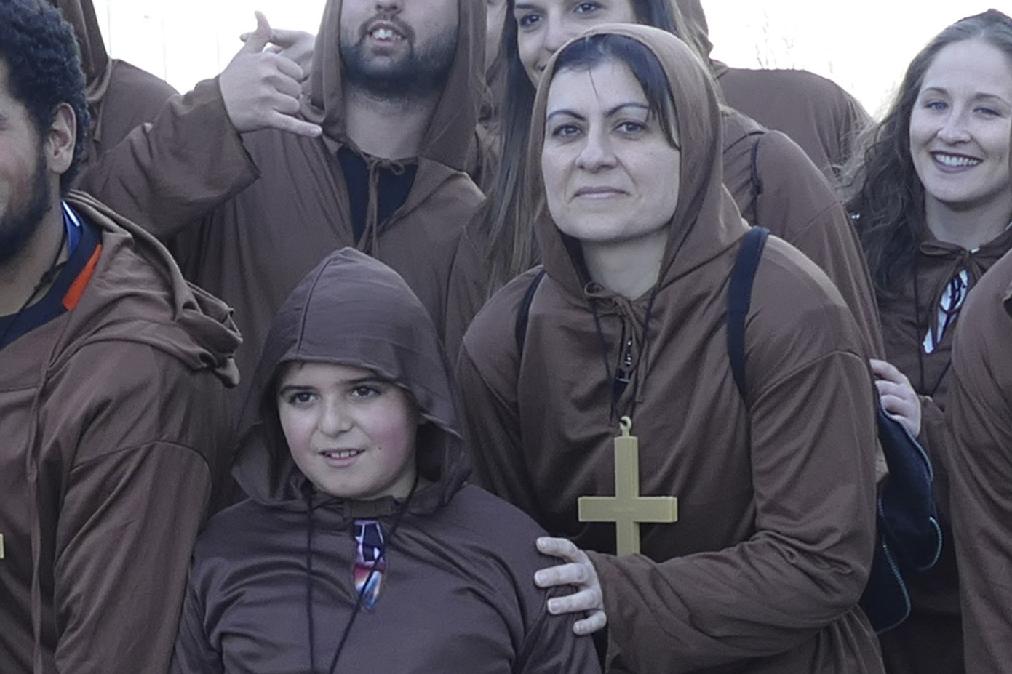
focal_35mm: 118
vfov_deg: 11.5
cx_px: -400
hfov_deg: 16.2
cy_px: 705
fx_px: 3316
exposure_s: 1/100
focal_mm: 10.85
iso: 125
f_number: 3
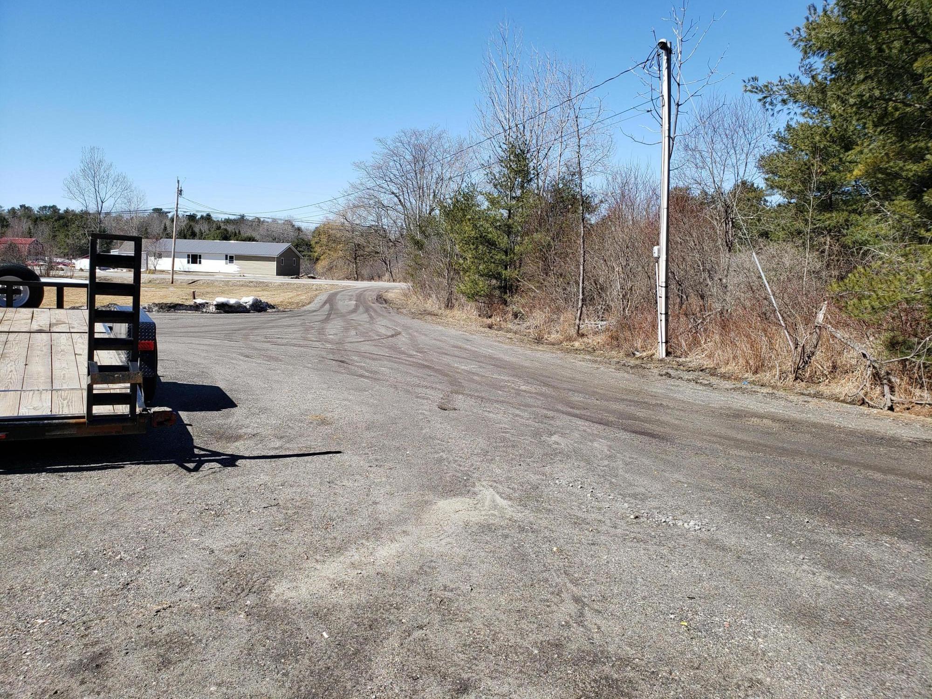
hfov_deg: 67.3
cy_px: 350
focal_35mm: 26
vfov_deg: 53.1
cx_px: 466
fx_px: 700
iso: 50
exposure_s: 1/1073
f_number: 2.4
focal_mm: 4.3
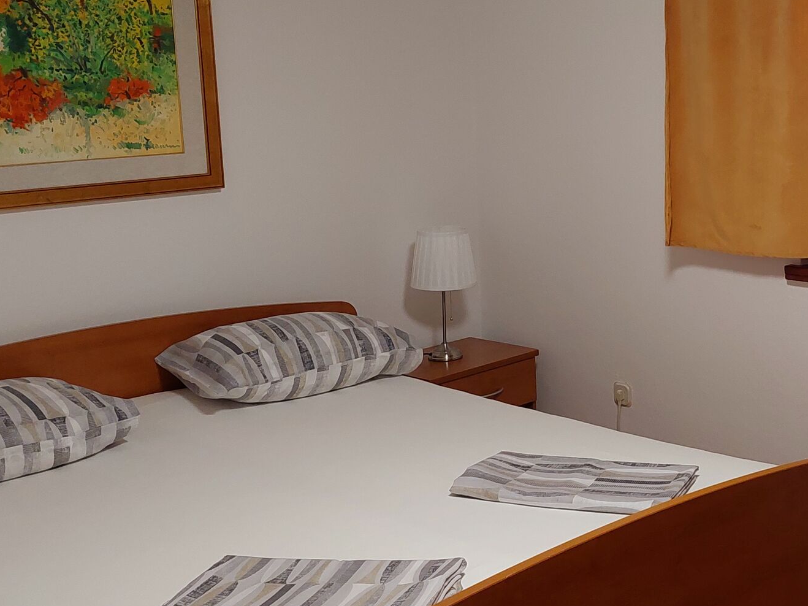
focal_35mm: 51
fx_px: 1190
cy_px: 228
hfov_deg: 36.8
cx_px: 581
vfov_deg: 28.5
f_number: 1.8
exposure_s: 1/50
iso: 400
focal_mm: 5.23
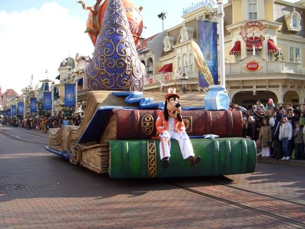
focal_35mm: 39
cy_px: 114
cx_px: 152
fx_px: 344
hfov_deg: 47.9
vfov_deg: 36.8
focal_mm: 8
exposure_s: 1/160
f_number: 4.8
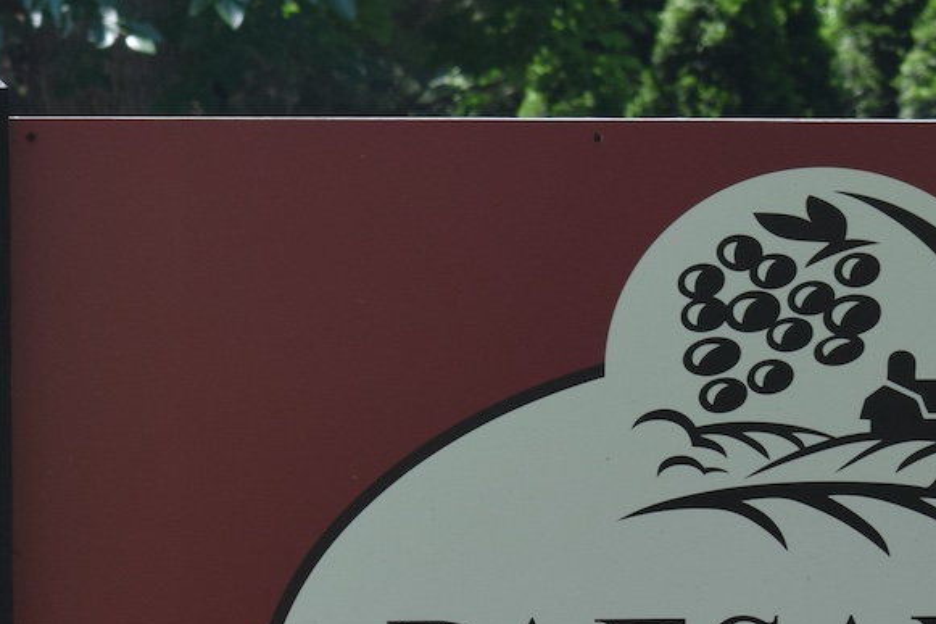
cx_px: 683
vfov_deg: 4.0
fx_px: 9019
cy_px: 684
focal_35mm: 347
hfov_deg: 5.9
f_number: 8
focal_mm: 70
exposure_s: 1/250
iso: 320
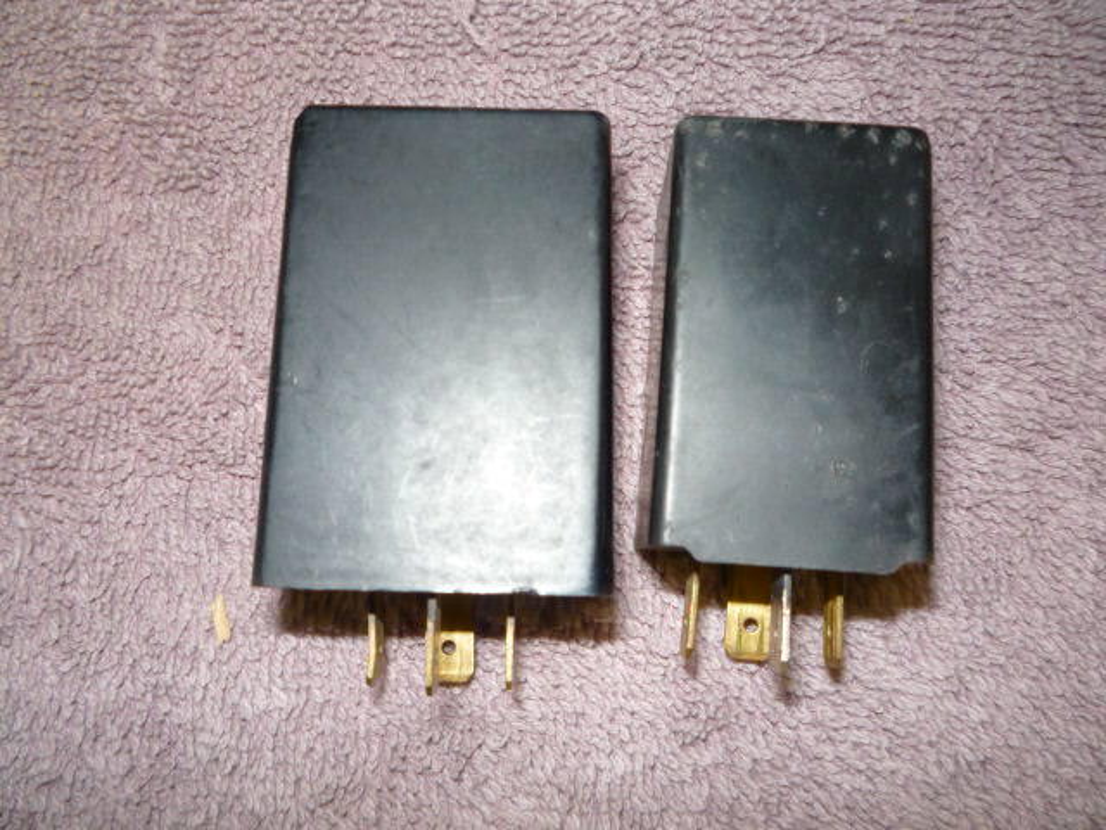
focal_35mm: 30
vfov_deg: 46.8
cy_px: 415
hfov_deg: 60.0
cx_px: 553
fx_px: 959
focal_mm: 5.2
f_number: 4
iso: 100
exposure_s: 1/30
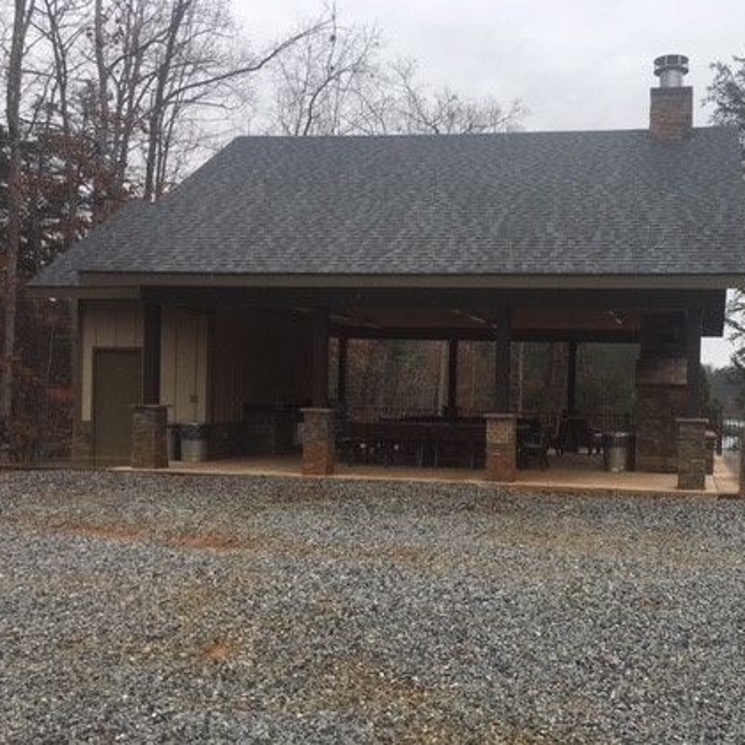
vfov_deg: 42.8
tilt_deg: +1.0
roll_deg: -1.2
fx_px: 950
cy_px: 409
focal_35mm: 39
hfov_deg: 42.0
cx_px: 527
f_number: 2.2
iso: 25
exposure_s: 1/605
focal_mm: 4.15
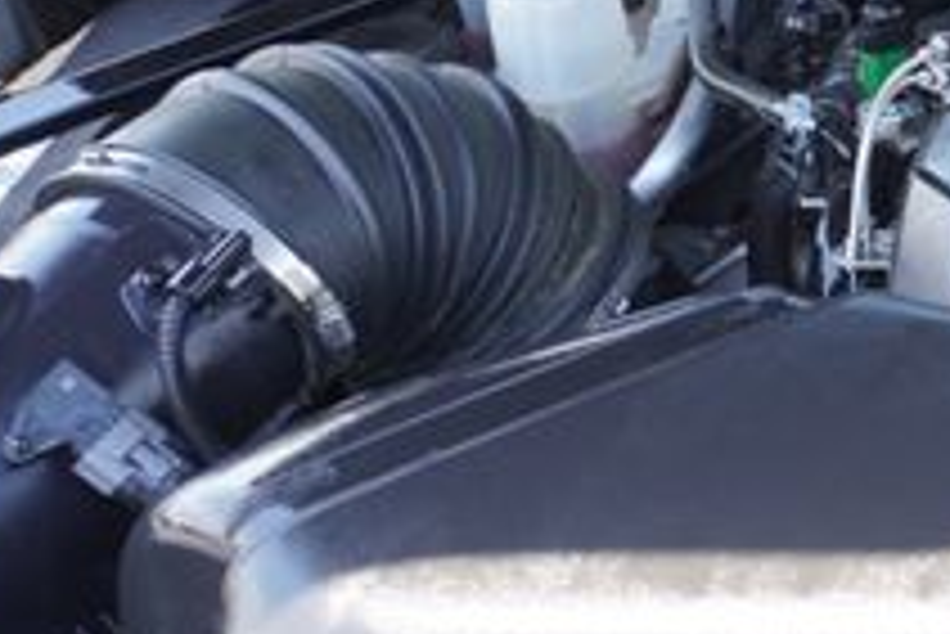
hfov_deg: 21.3
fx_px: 2165
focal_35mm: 82
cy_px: 72
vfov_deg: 16.5
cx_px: 1373
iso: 100
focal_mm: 18
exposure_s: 1/80
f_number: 4.5
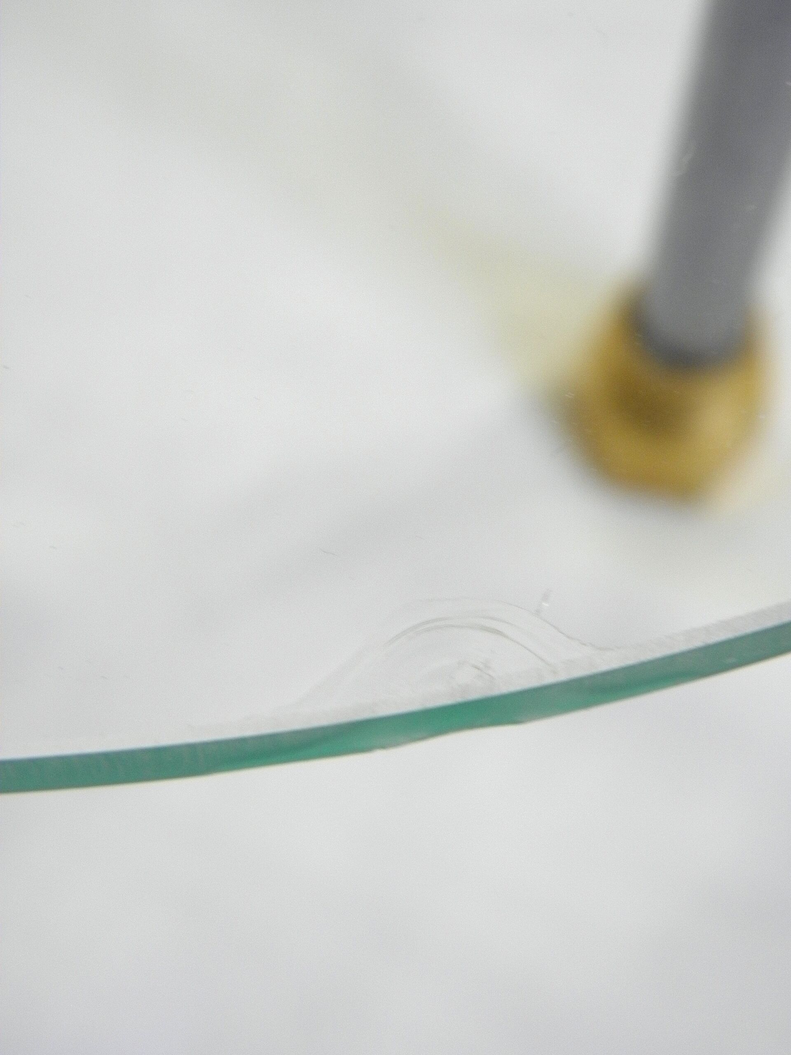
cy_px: 528
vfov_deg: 24.4
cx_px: 396
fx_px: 2437
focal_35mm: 80
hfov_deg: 18.4
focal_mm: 14.3
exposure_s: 1/20
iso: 200
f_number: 4.4
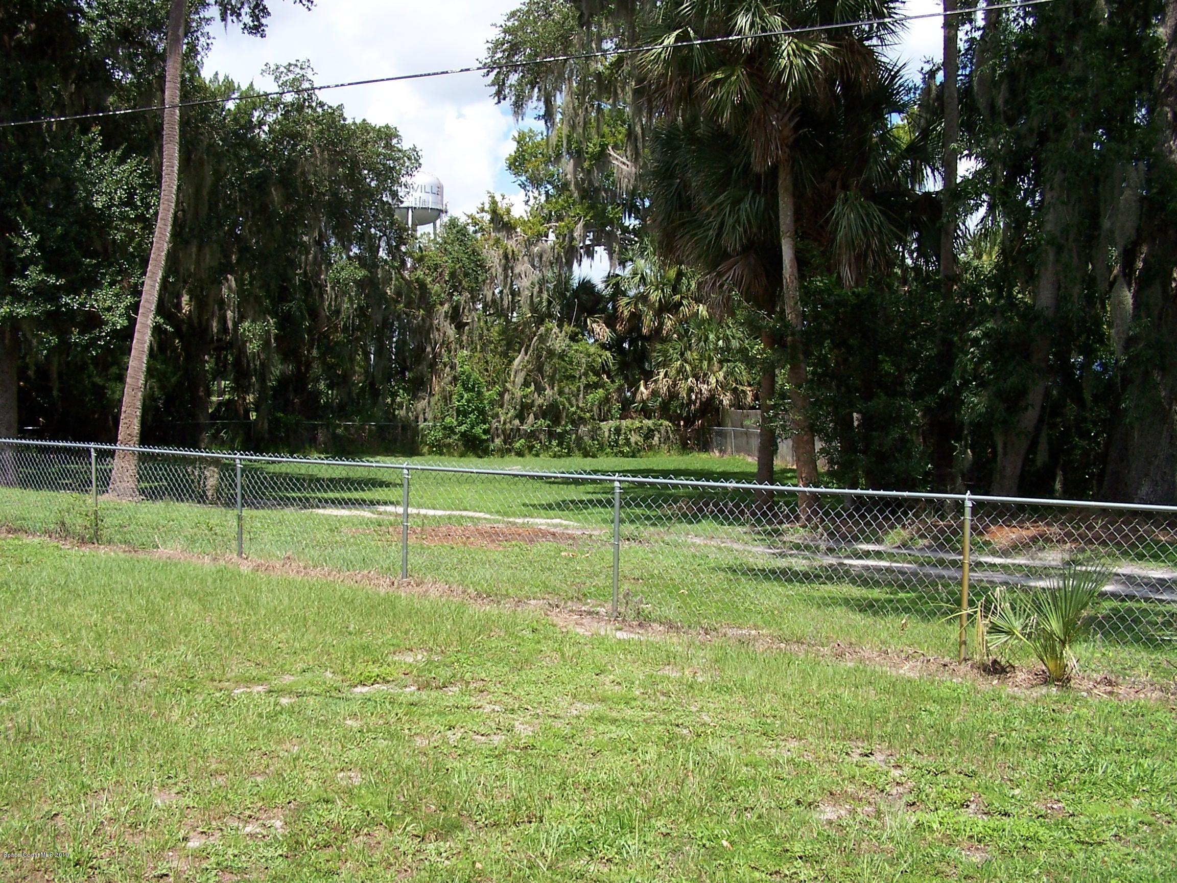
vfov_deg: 37.7
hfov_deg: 49.0
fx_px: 1292
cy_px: 442
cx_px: 588
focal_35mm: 38
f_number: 4
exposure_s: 1/500
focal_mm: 6.3
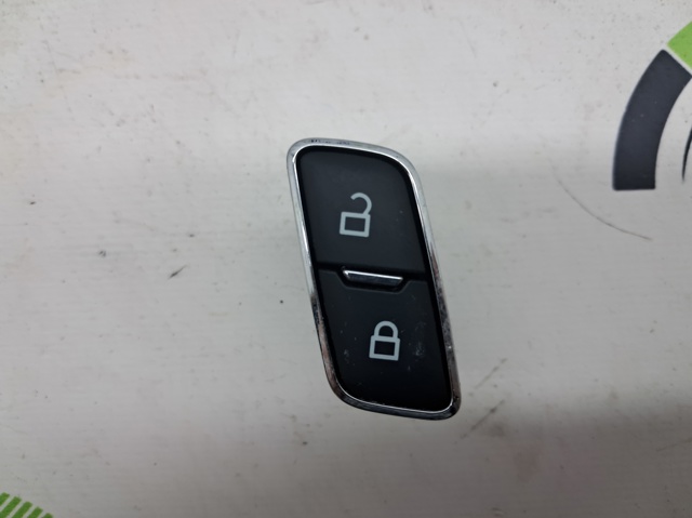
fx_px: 539
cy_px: 259
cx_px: 346
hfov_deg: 65.4
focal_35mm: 27
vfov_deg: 51.3
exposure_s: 1/100
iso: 50
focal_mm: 4
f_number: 1.8
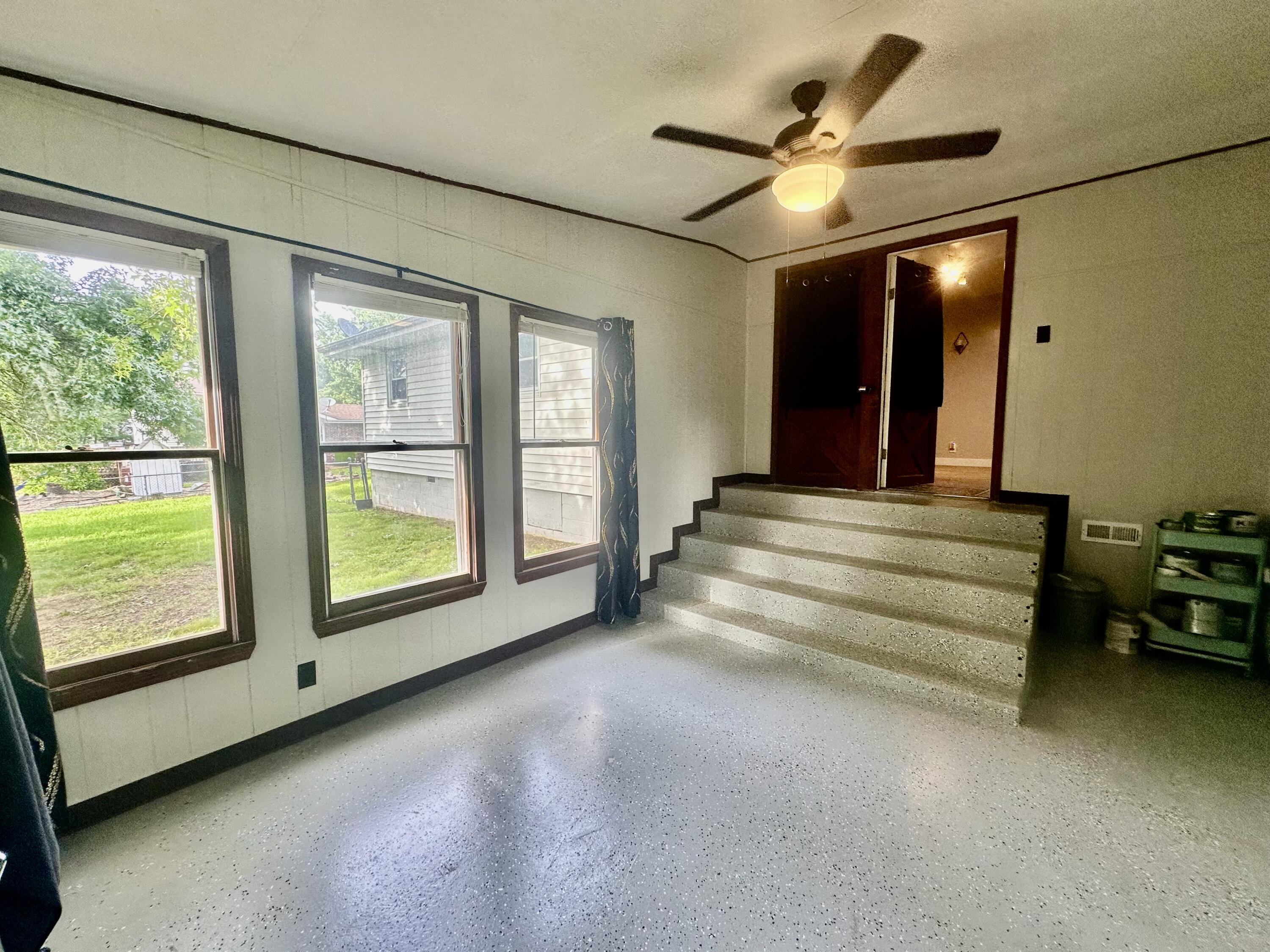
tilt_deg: -3.7
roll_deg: +0.1
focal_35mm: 14
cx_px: 635
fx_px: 514
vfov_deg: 85.7
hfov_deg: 102.1
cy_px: 476
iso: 100
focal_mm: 2.22
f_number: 2.2
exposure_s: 1/120
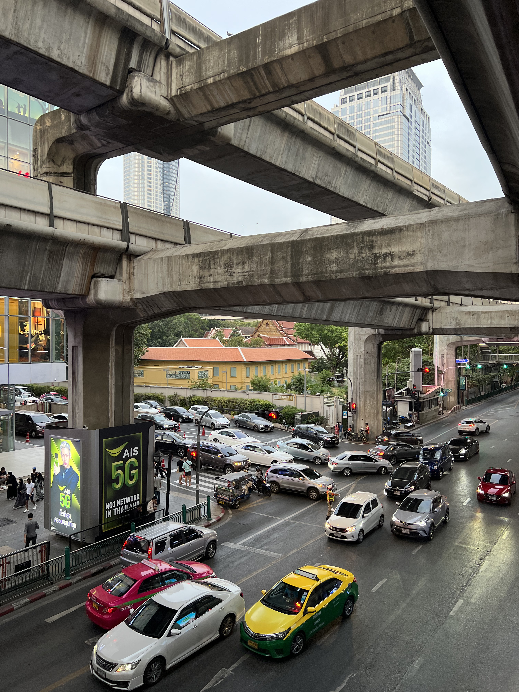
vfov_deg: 67.3
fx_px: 520
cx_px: 260
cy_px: 346
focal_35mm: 26
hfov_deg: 53.1
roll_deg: -0.3
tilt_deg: -0.7
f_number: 1.5
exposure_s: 1/121
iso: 125
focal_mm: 5.7
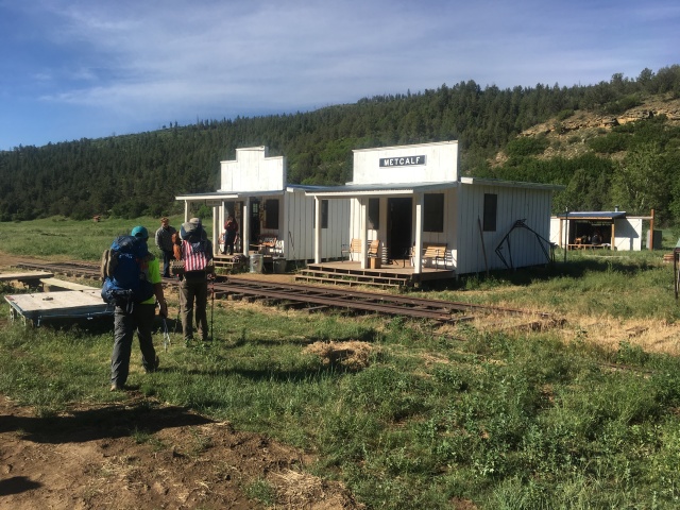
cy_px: 255
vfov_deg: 48.2
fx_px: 570
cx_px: 340
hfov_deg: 61.7
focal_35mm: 29
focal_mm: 4.15
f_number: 2.2
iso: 25
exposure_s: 1/1570
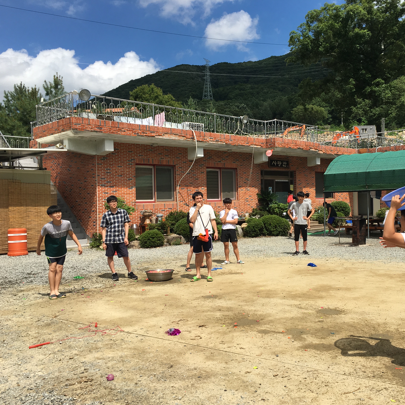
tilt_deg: -0.7
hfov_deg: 46.6
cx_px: 266
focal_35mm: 35
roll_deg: +0.4
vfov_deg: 47.2
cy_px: 203
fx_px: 463
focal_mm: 4.15
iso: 25
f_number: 2.2
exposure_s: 1/2481
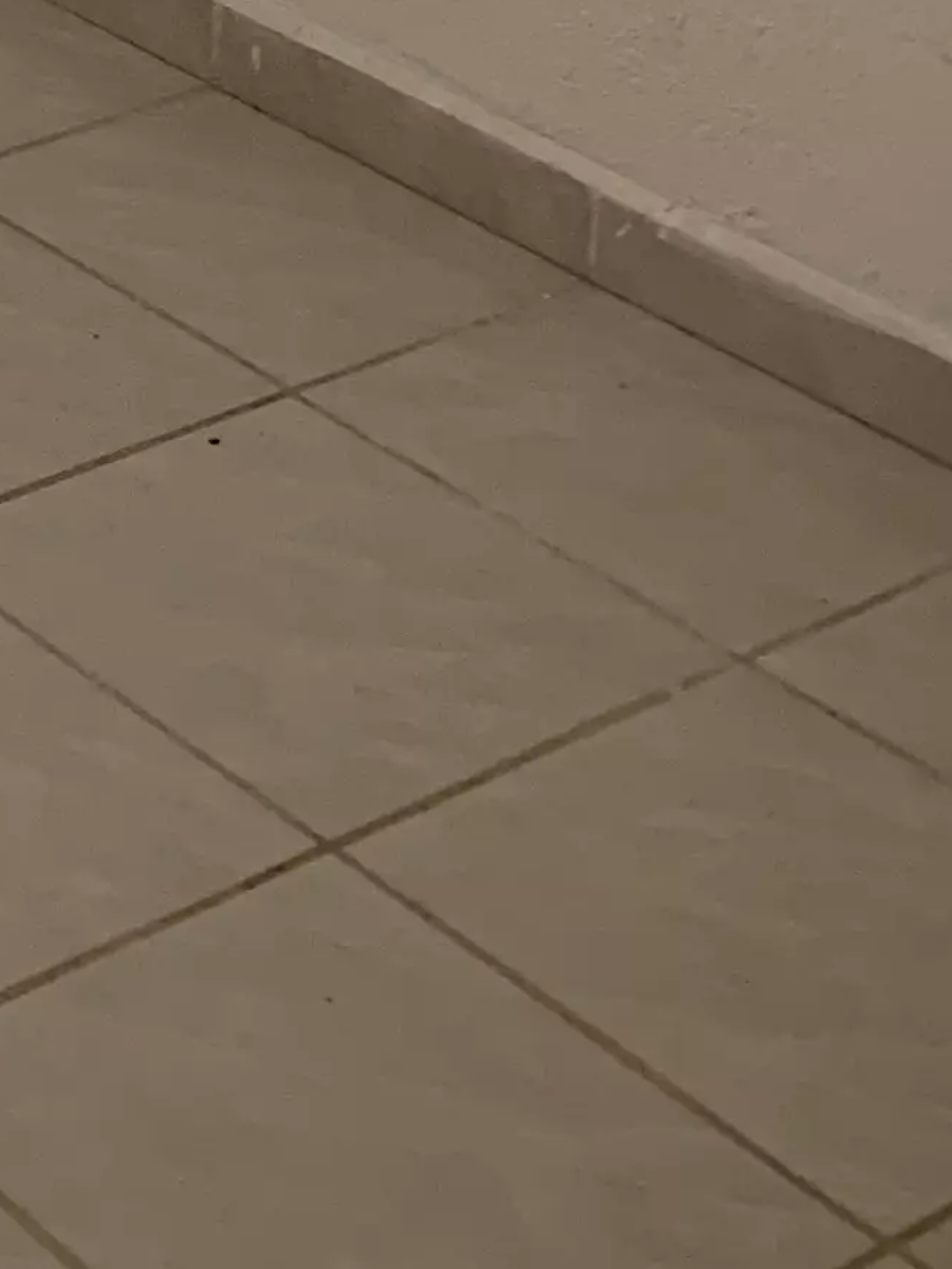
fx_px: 4068
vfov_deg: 14.5
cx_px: -1049
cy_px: -1328
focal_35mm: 111
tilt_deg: -6.8
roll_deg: +1.4
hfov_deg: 11.7
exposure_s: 1/60
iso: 125
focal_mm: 4.25
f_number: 1.8
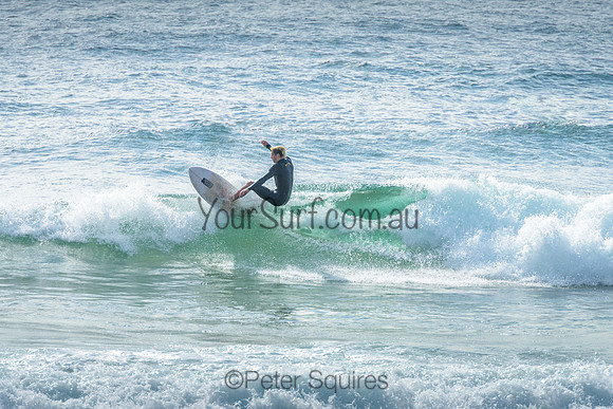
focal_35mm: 490
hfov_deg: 4.2
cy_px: 191
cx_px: 301
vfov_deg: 2.8
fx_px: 8352
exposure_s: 1/1600
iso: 200
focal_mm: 400
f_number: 8
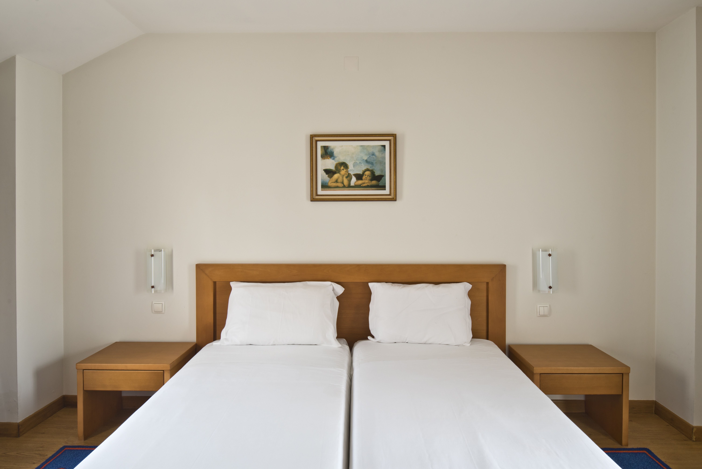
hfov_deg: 86.9
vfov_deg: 64.6
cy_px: 234
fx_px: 371
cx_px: 351
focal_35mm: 19
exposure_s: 2.5
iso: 200
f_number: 11
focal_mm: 19
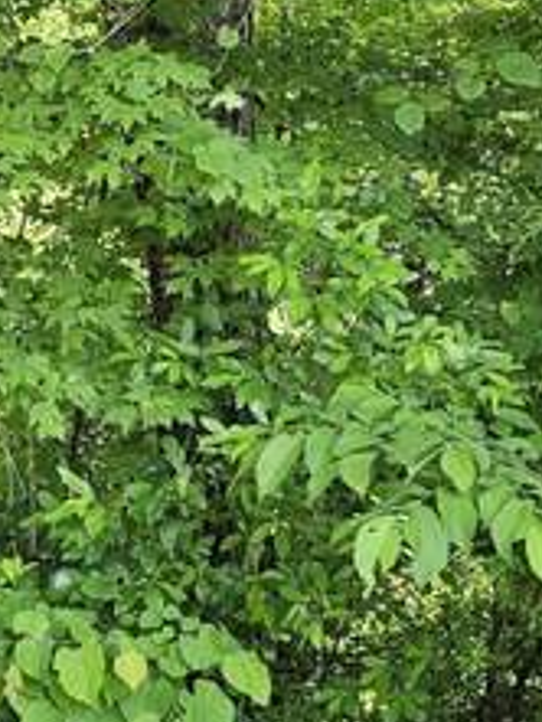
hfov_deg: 14.7
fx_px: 2086
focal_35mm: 100
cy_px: 121
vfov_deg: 19.4
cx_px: 56
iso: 25
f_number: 1.8
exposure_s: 1/180
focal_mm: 5.4
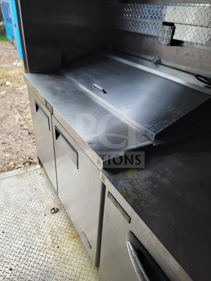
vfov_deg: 71.6
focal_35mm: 24
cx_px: 106
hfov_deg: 56.8
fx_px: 195
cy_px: 140
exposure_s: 1/120
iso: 25
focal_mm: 6.7
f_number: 1.8
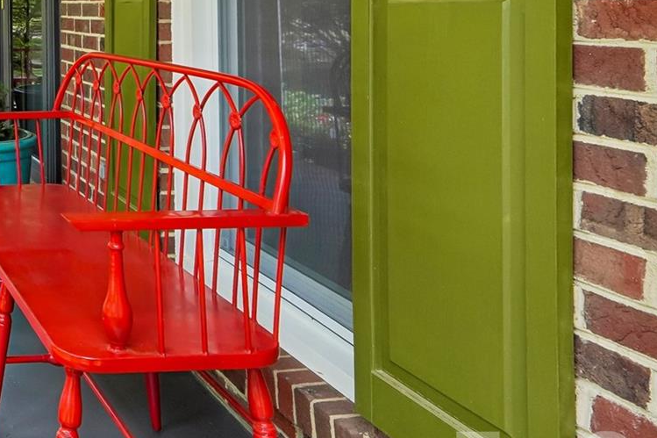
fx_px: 748
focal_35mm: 41
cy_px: 5
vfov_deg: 30.4
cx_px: -162
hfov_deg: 35.4
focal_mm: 10
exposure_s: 1/30
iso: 100
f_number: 8
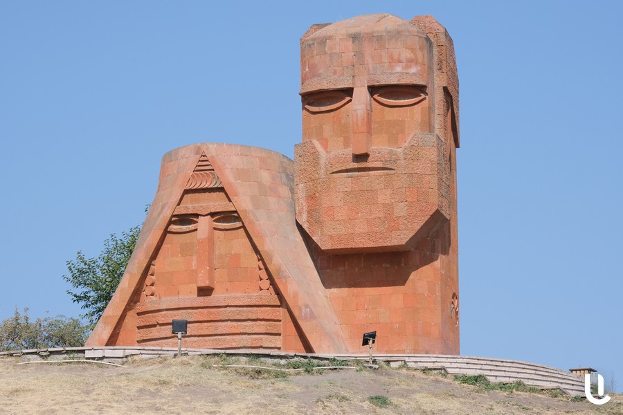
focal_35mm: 181
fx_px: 3132
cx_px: 312
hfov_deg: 11.4
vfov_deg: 7.6
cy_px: 208
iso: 640
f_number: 18
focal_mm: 120.6
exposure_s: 1/200
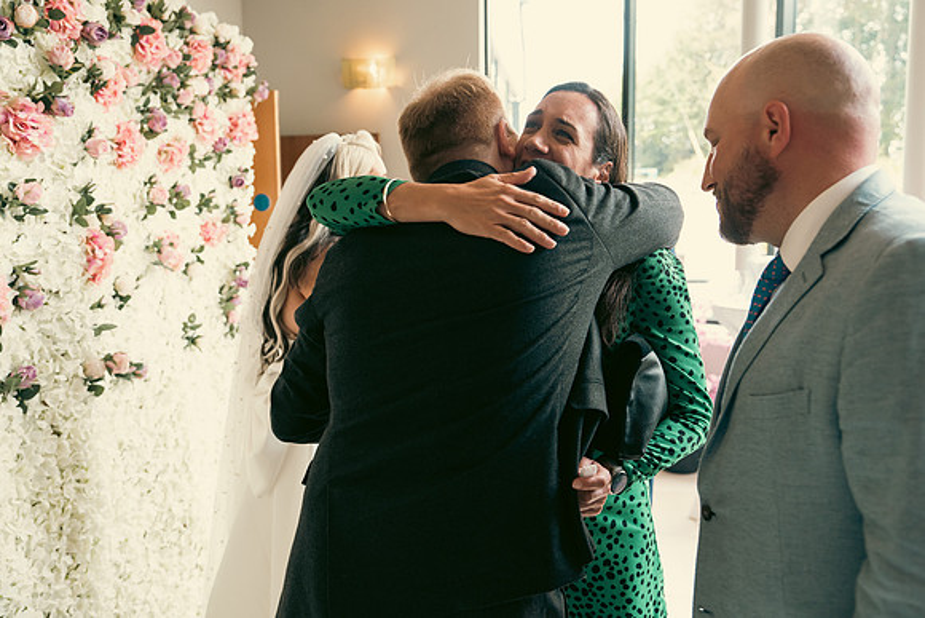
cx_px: 462
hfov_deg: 60.3
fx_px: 797
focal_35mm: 31
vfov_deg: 42.3
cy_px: 309
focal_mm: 31
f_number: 3.5
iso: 1000
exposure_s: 1/160
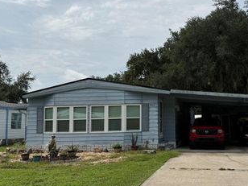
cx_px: 177
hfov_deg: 46.6
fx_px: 279
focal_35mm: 39
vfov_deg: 36.8
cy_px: 96
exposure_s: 1/11905
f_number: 1.78
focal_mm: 6.76
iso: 80
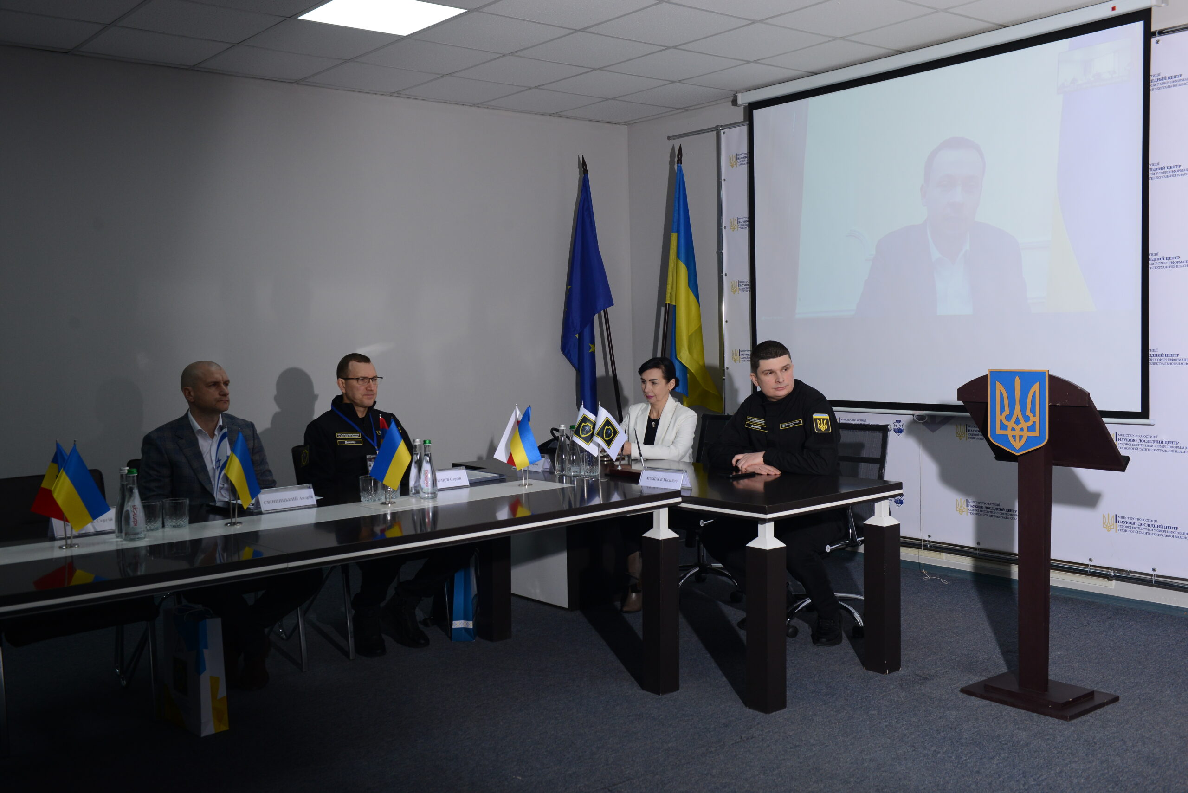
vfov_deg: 37.9
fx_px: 1155
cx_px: 594
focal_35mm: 35
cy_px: 396
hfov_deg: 54.4
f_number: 6.3
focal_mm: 35
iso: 800
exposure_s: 1/200
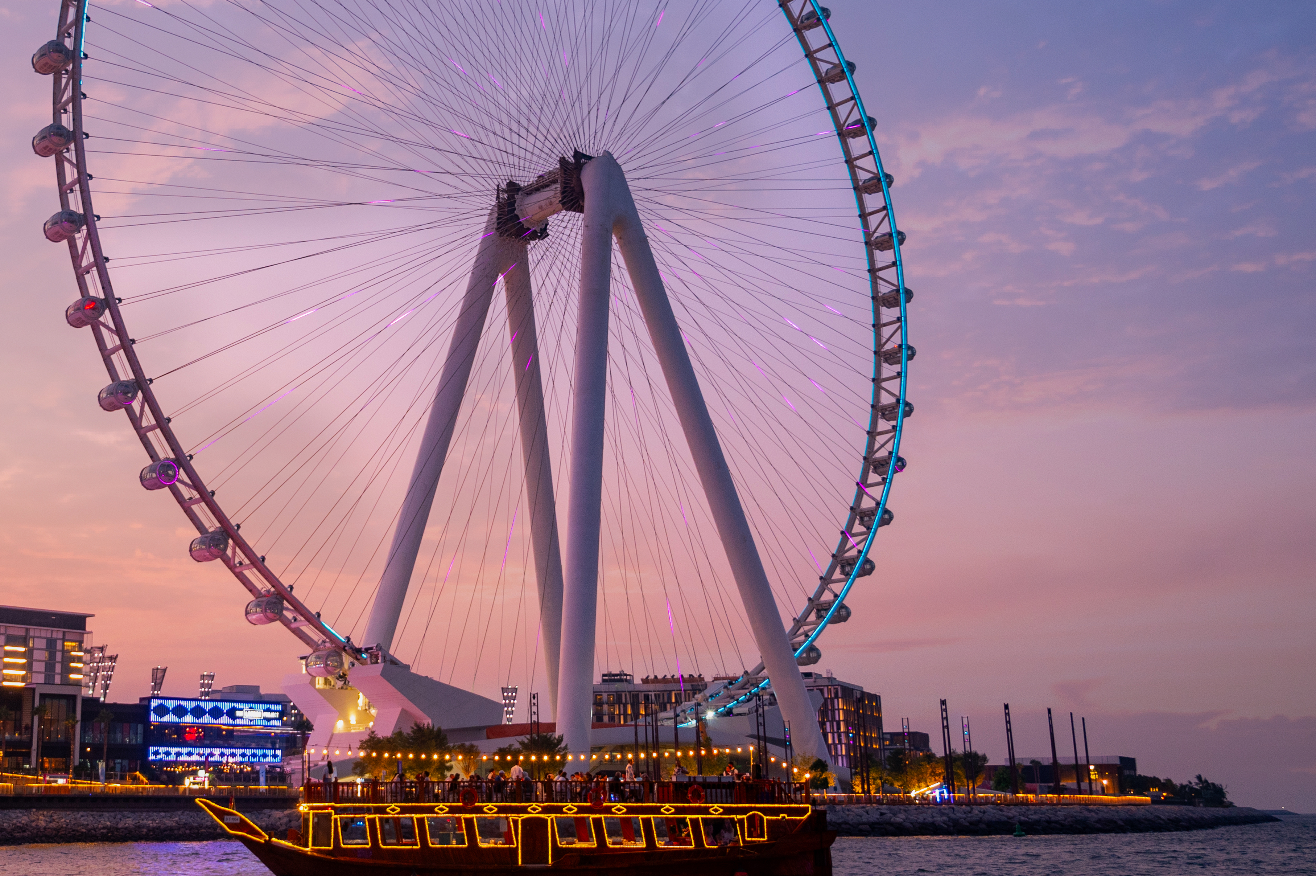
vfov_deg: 33.2
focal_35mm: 40
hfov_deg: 47.9
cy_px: 345
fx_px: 1461
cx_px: 469
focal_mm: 24
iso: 800
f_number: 4
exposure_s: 1/25
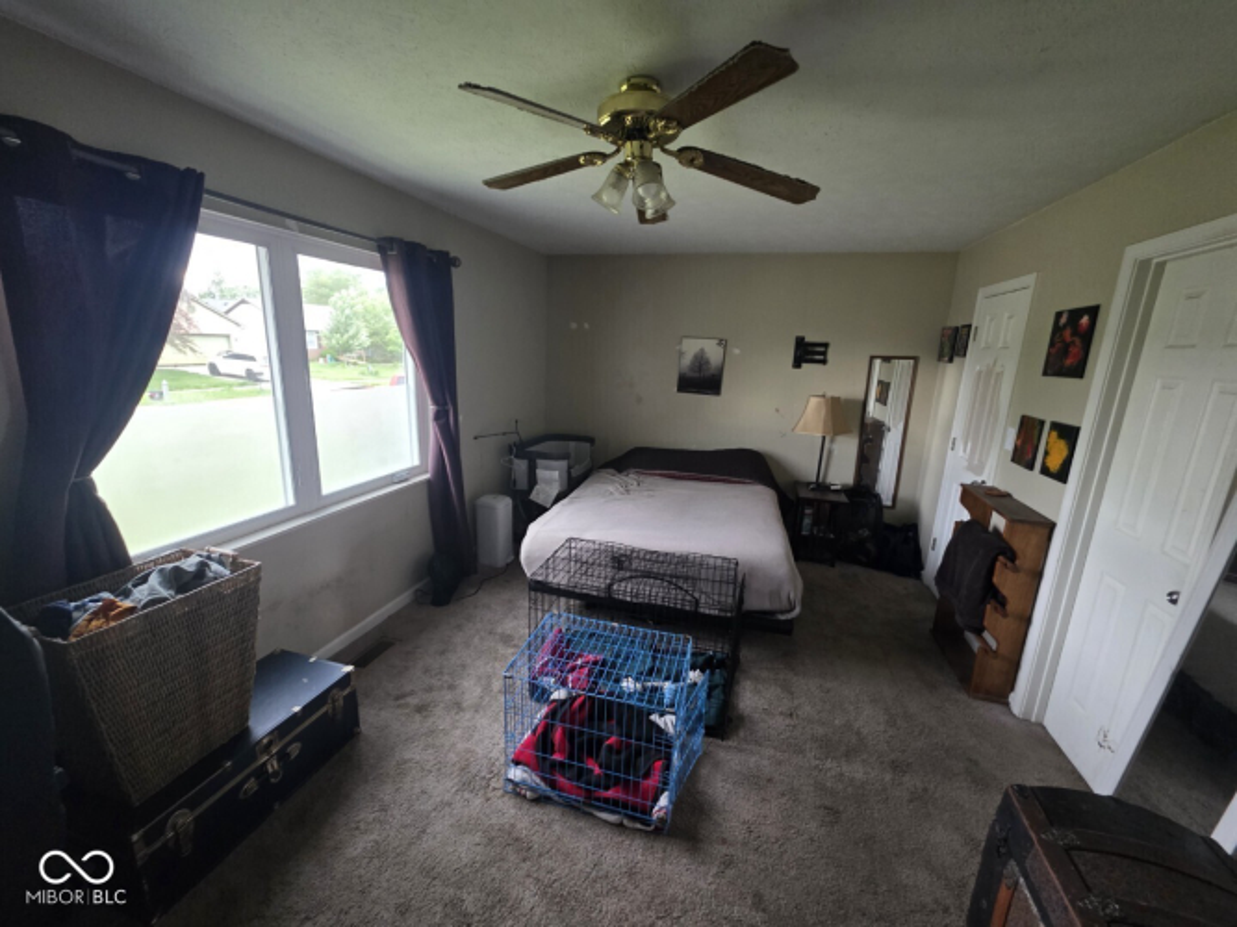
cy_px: 464
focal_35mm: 13
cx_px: 618
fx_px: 464
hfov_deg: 106.2
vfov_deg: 89.9
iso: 500
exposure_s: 1/60
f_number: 1.9
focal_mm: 2.2
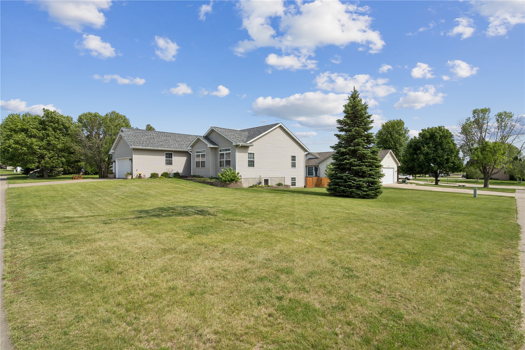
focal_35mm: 17
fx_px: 248
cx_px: 262
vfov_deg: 70.4
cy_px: 175
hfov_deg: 93.3
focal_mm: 17
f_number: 9
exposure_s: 1/800
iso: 400
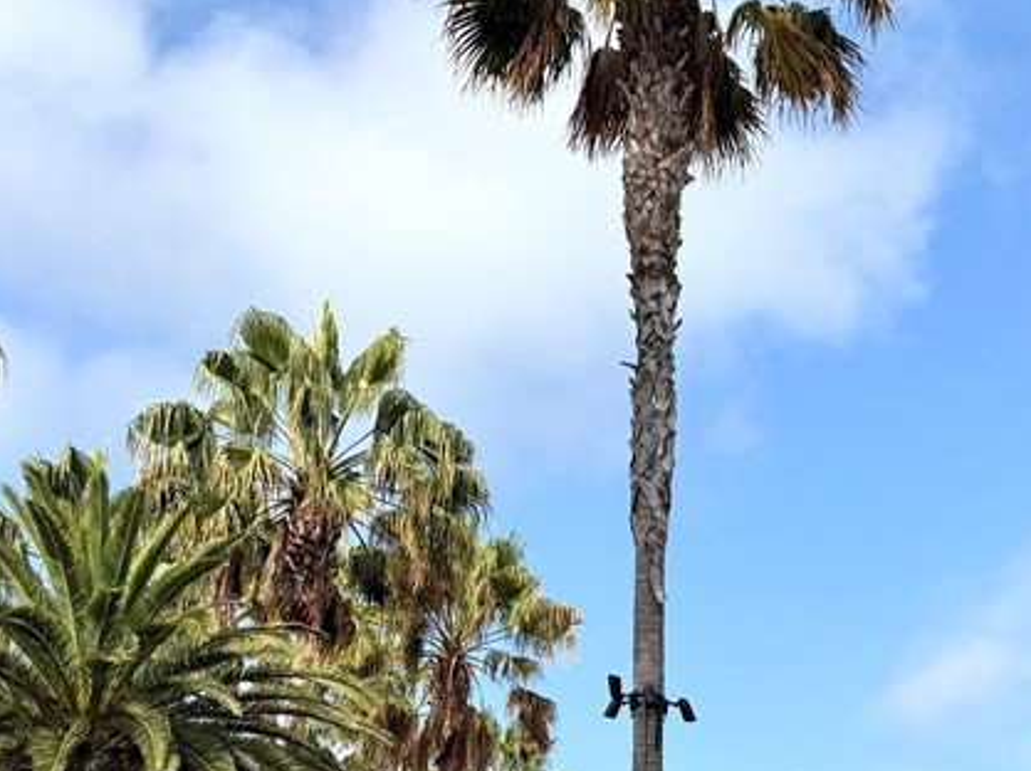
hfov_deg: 30.5
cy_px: 902
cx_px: 1021
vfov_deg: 22.9
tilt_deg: +8.5
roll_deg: -0.6
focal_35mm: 59
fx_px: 1756
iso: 80
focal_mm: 6.76
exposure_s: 1/3759
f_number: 1.78
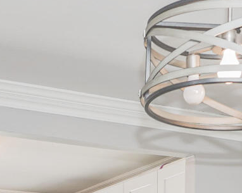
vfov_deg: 11.9
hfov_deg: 16.3
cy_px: 360
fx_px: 845
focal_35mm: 118
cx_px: 80
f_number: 4
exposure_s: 1/25
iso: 50
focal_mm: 16
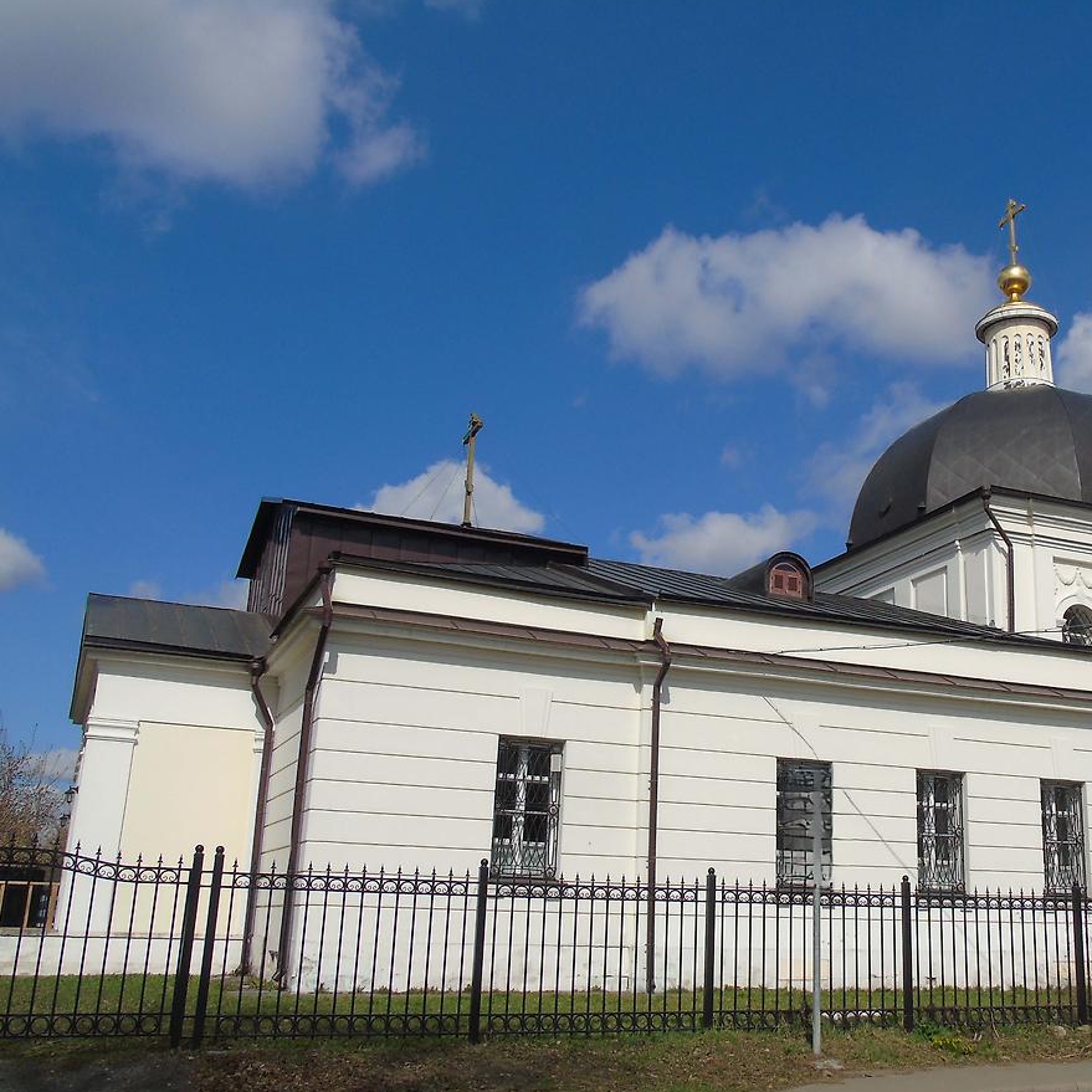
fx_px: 1249
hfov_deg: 46.5
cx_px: 726
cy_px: 555
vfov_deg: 47.2
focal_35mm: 35
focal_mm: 5.2
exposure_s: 1/1000
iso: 80
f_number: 4.8
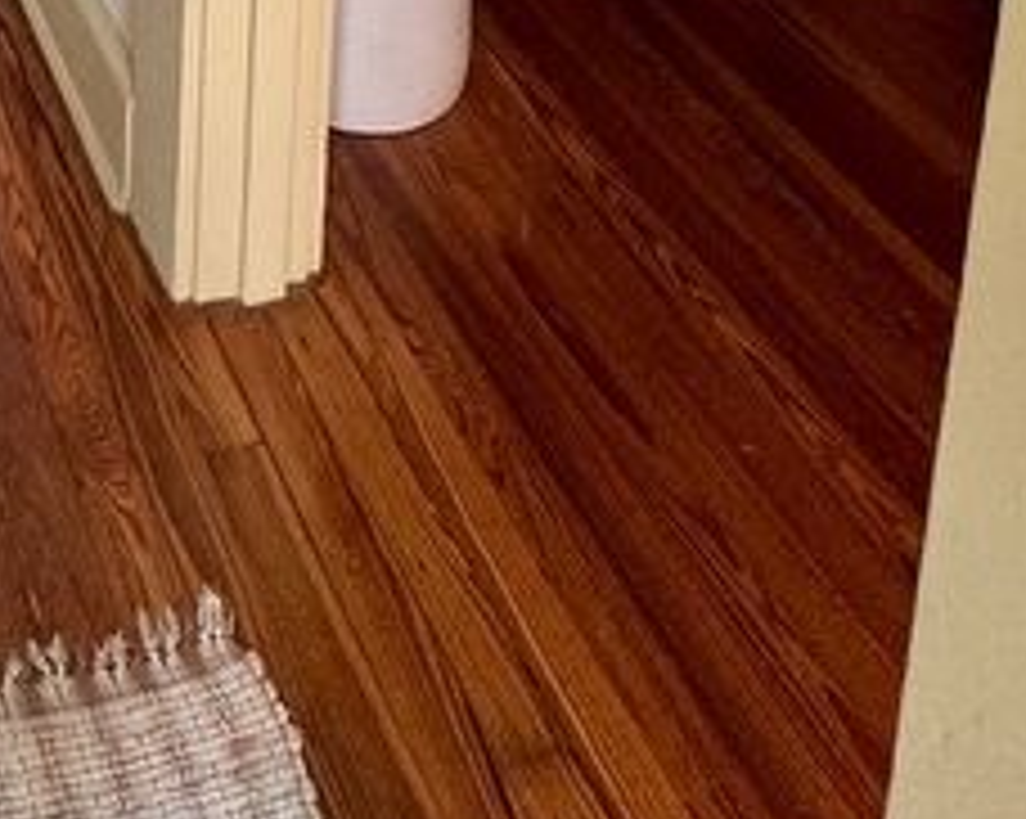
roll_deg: +1.9
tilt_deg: -7.6
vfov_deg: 18.6
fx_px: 1456
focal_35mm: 48
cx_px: -180
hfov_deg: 32.6
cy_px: -850
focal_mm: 2.22
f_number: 2.2
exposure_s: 1/120
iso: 125
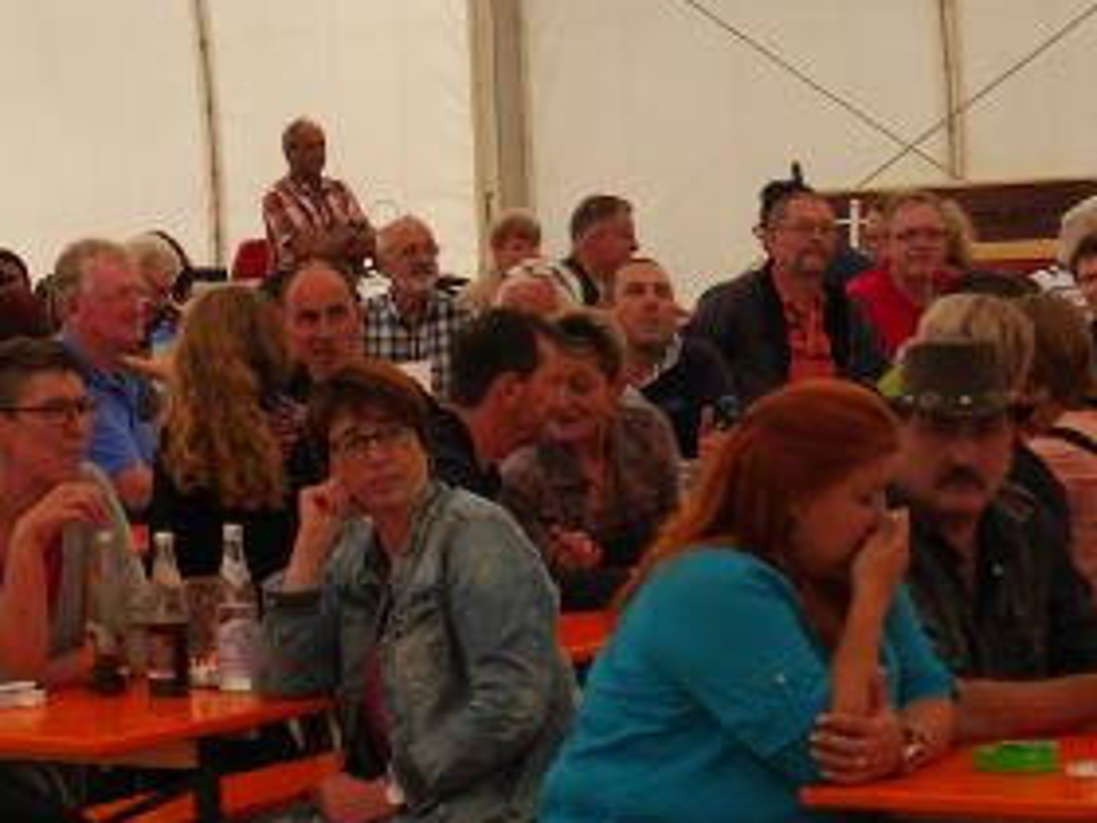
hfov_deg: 10.8
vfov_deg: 8.1
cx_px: 219
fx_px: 5799
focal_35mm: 183
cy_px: 380
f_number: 7.1
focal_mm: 32
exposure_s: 1/200
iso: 200
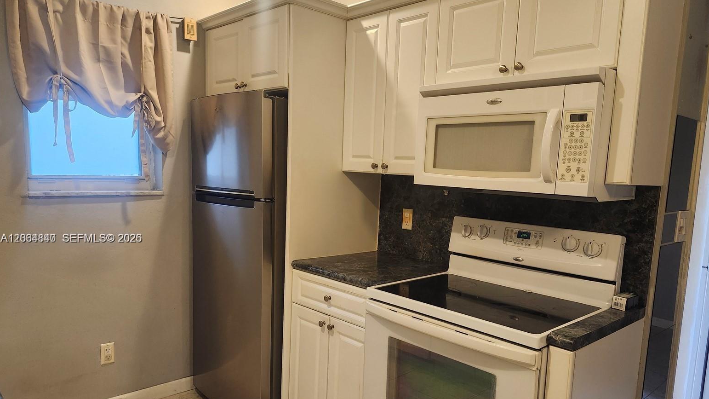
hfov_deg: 71.9
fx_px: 489
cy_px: 239
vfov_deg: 44.2
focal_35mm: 26
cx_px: 366
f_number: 1.8
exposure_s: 1/120
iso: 640
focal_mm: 5.54
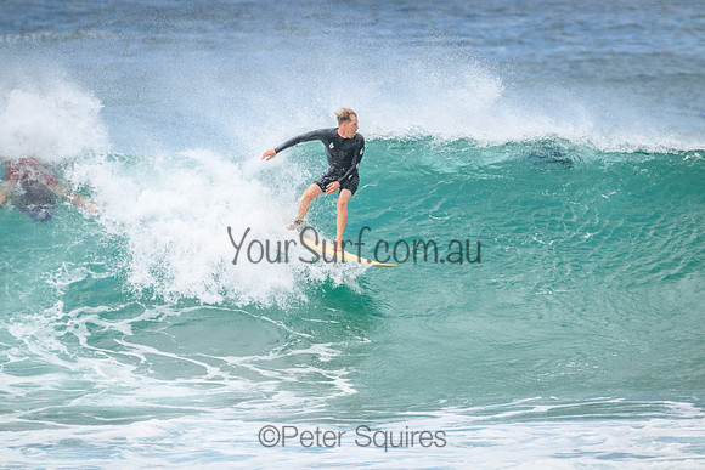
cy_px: 235
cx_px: 352
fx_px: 15670
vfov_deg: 1.7
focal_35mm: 800
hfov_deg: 2.6
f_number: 11
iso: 1800
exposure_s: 1/3200
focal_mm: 800
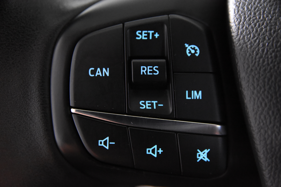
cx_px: 140
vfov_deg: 20.2
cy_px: 94
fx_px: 527
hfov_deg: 29.9
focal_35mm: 68
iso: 8000
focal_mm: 45
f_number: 3.8
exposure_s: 1/80
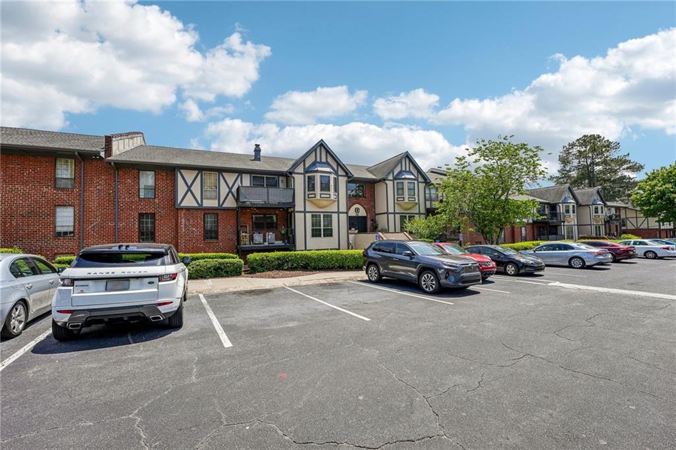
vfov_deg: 81.1
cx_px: 338
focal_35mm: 14
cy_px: 225
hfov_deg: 104.3
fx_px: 263
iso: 100
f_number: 8
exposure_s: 1/250
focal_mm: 14
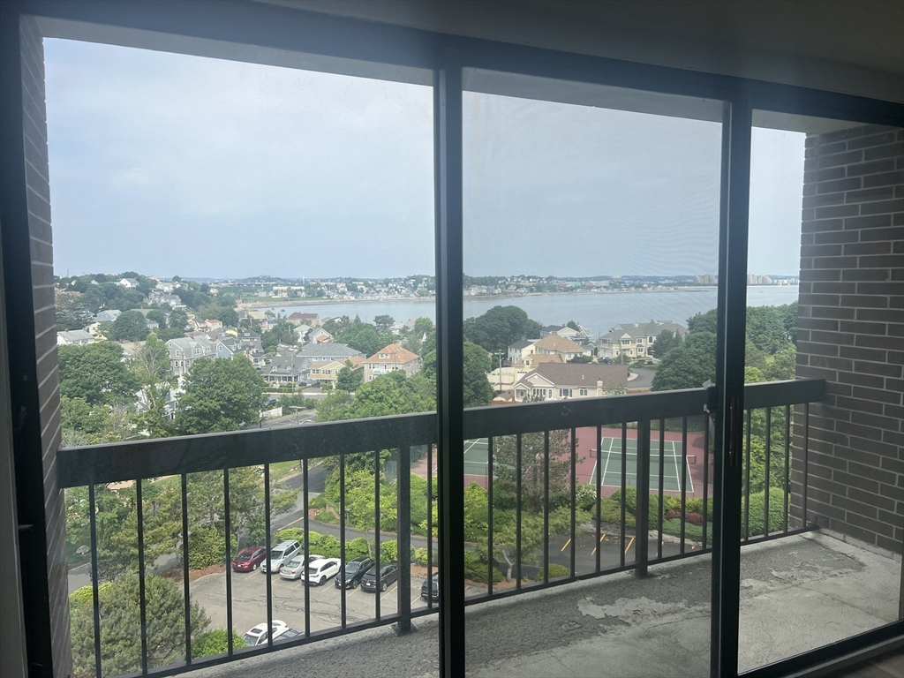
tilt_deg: -5.0
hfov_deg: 67.3
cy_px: 339
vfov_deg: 53.1
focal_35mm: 26
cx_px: 452
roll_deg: +0.3
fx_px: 679
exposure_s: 1/2762
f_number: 1.5
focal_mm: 5.7
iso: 50
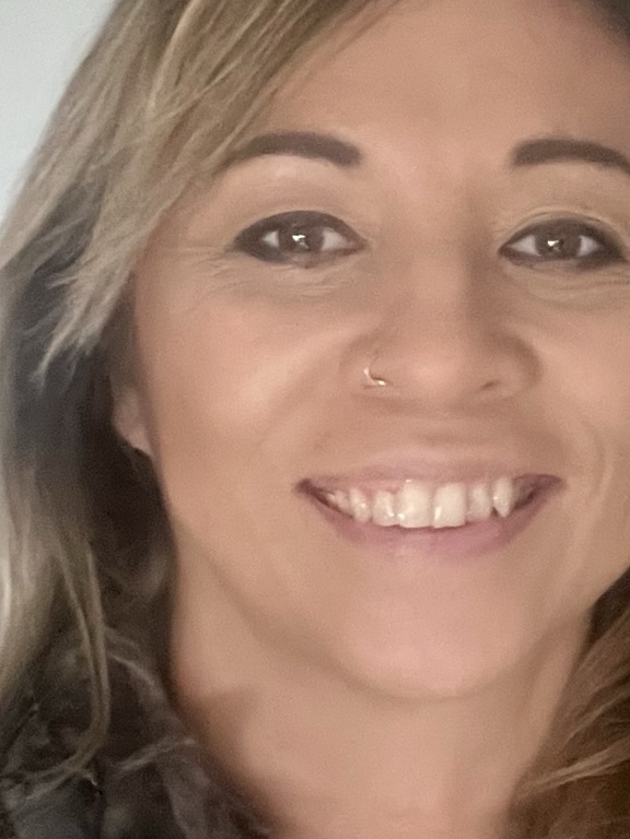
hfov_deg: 18.1
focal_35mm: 80
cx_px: 594
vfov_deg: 24.4
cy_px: 461
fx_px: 1941
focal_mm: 2.71
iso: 800
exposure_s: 1/19
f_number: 2.2
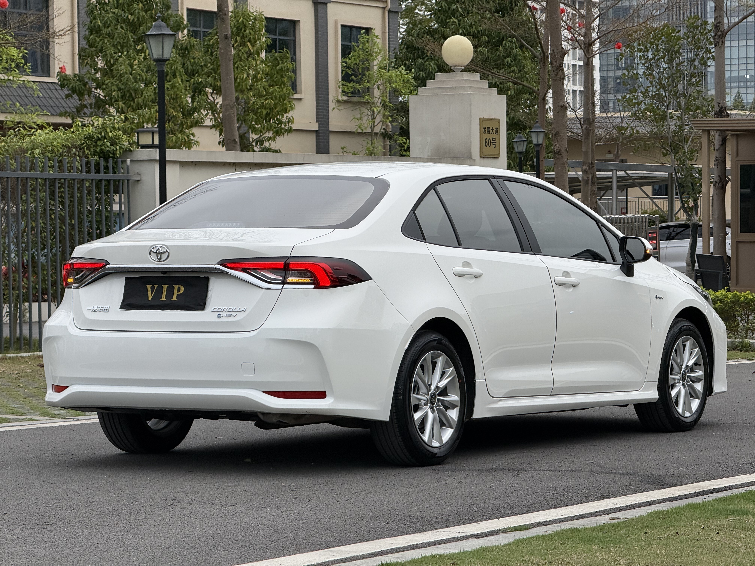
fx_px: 2617
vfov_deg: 12.3
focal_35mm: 120
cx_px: 378
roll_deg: +0.5
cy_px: 283
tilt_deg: -1.1
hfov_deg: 16.4
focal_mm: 15.66
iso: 50
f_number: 2.8
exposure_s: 1/1096
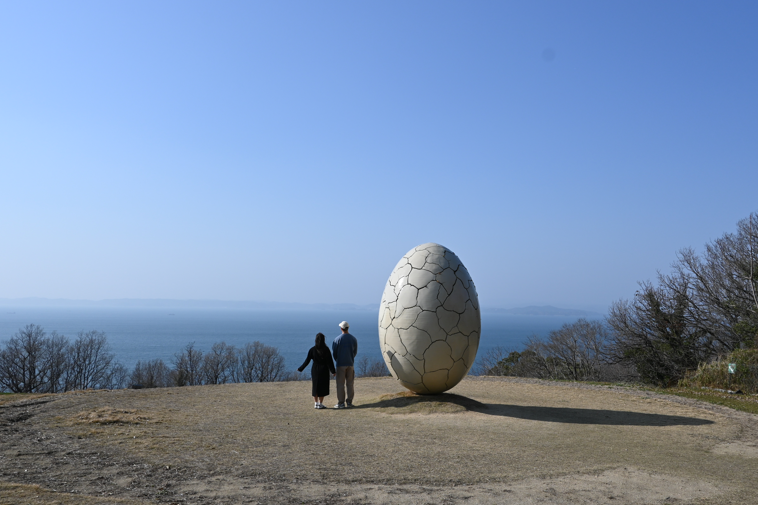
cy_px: 271
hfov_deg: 65.4
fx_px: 590
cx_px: 409
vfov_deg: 46.4
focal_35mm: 28
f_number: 8
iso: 100
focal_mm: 16
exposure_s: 1/500
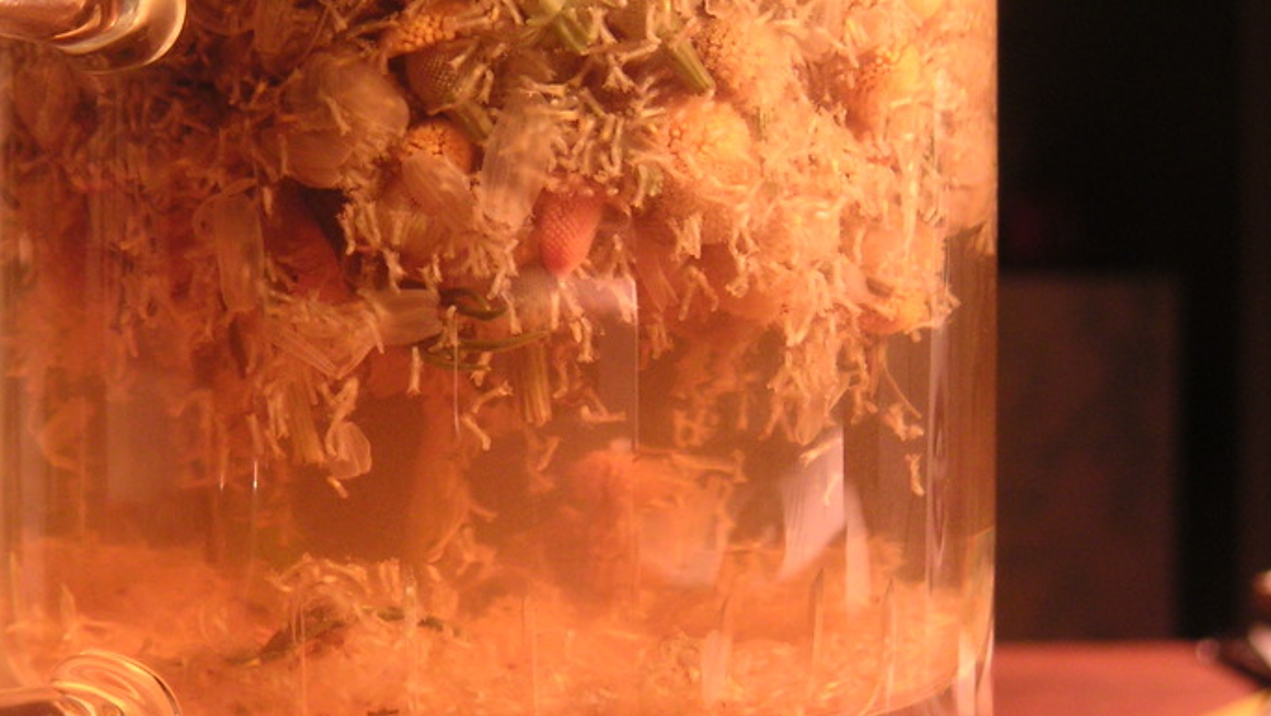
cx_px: 481
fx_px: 2090
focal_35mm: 62
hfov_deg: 33.7
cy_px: 342
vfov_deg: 19.4
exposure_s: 1/2
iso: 100
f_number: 2.8
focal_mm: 6
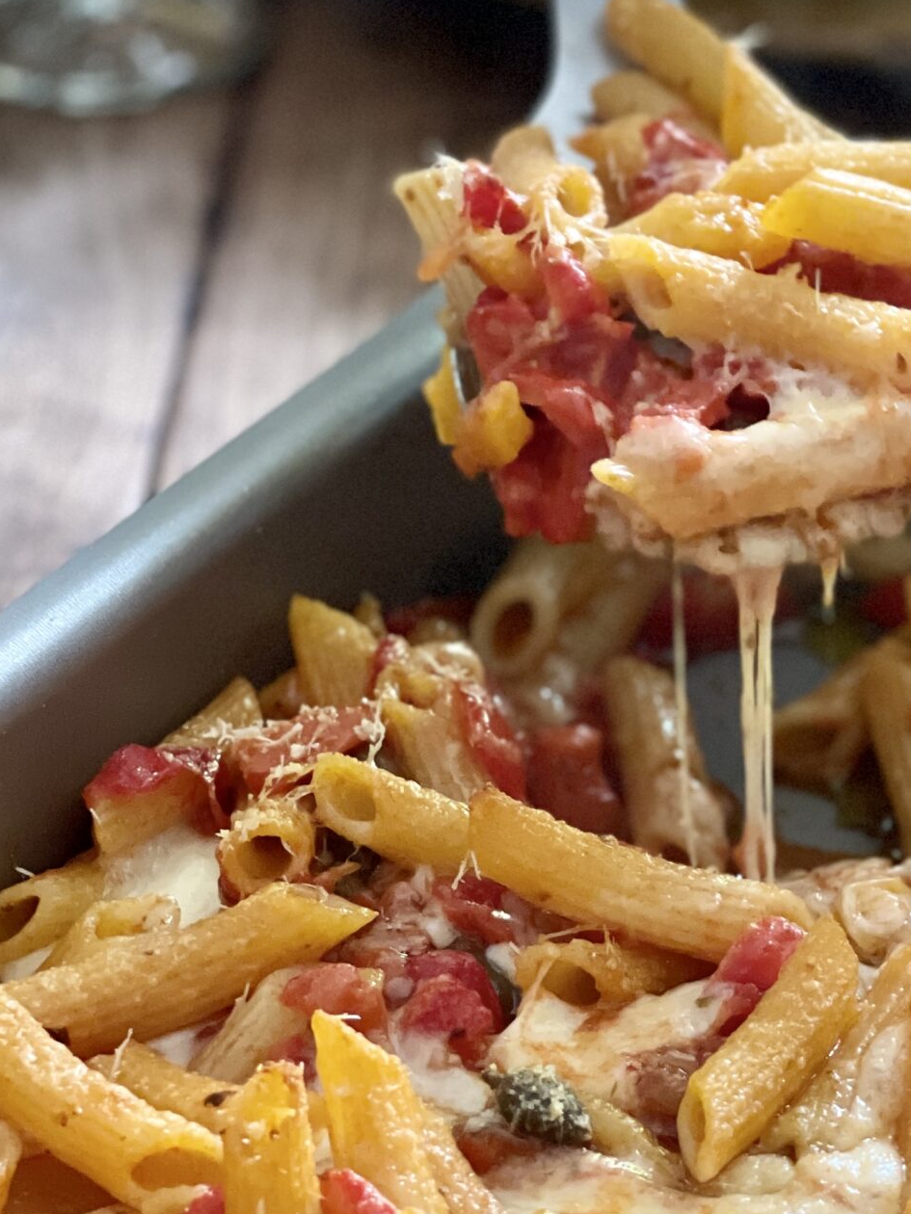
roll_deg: -2.3
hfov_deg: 11.3
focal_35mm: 130
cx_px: 782
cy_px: 534
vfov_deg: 15.2
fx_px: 4562
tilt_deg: -31.0
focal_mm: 7.5
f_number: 2.2
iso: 400
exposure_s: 1/33
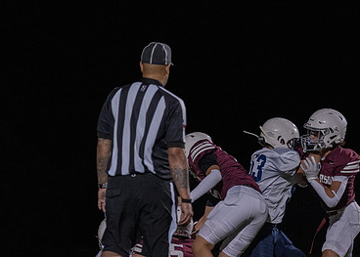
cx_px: 271
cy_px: 160
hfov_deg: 4.4
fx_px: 4694
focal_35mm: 459
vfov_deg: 3.1
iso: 3200
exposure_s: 1/1000
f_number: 2.8
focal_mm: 200
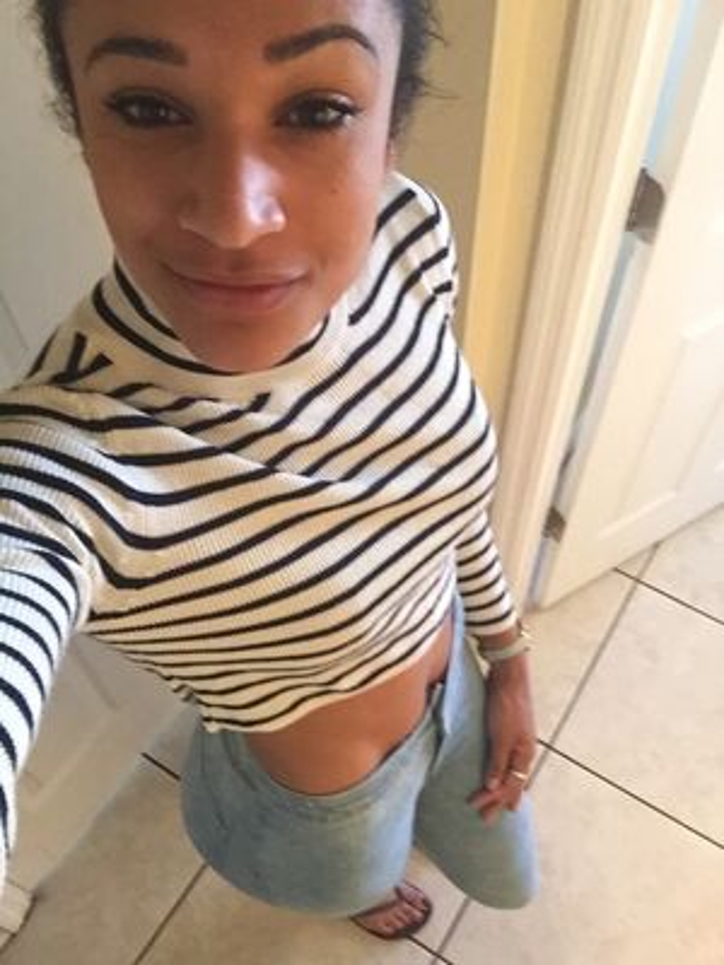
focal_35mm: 31
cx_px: 362
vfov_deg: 58.4
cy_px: 482
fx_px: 864
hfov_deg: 45.4
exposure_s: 1/20
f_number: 2.2
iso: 320
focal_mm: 2.65
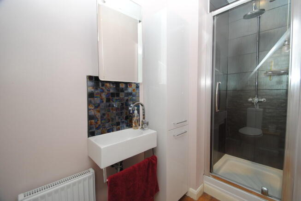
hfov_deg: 100.3
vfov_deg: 77.5
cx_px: 150
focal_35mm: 15
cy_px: 100
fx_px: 126
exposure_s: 1/60
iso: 200
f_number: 4
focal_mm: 10
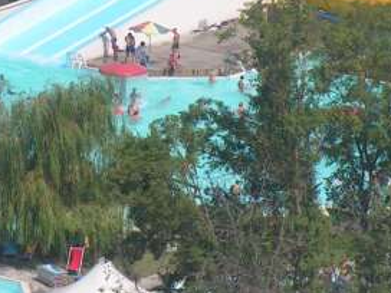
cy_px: -75
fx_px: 5919
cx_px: 9
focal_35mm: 524
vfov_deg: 2.8
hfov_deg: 3.8
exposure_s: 1/400
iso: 50
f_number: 5.6
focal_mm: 29.6
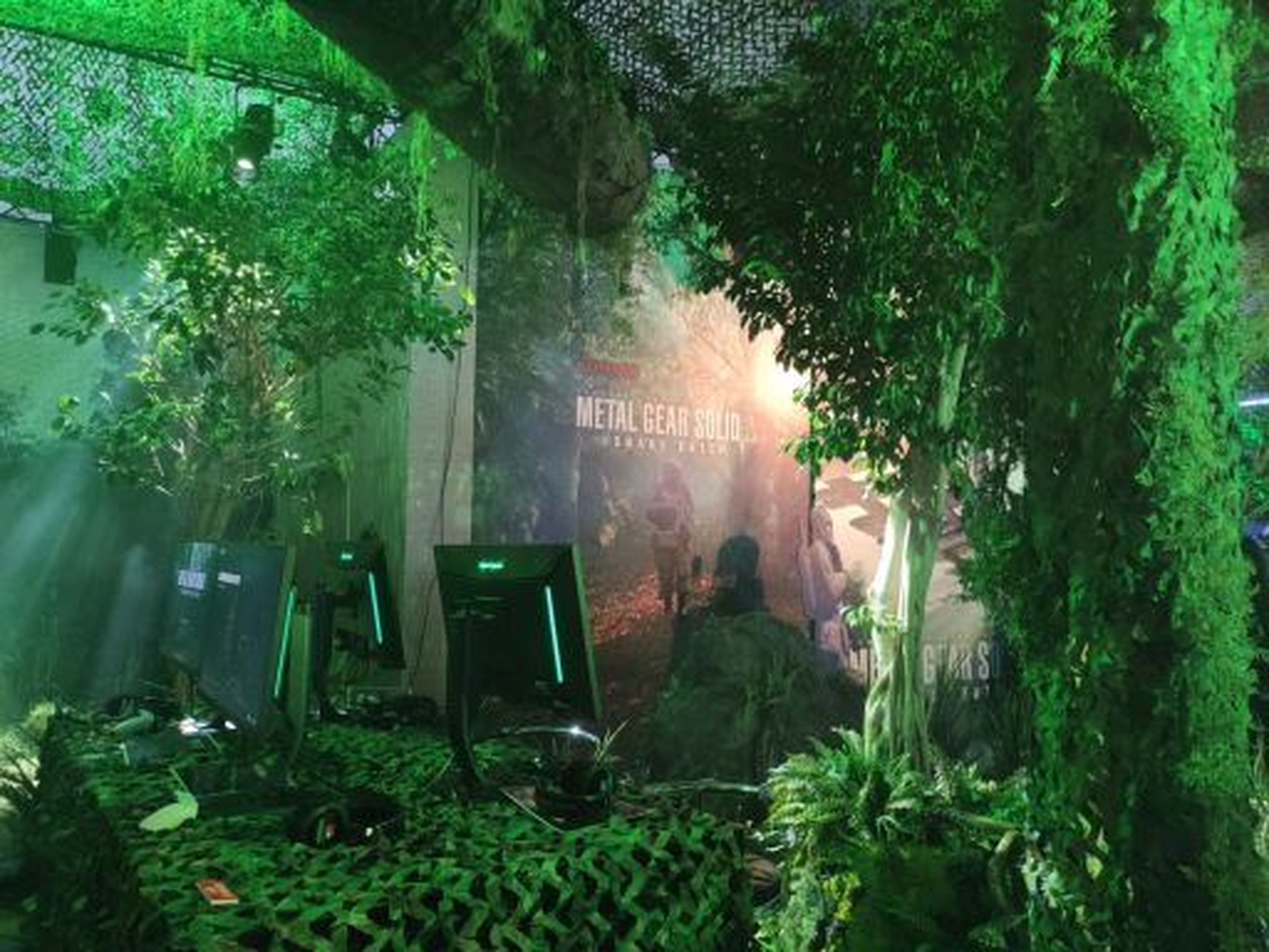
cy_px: 476
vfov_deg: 53.1
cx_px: 634
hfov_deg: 67.3
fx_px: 953
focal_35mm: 26
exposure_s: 1/50
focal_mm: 4.75
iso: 2152
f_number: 1.75
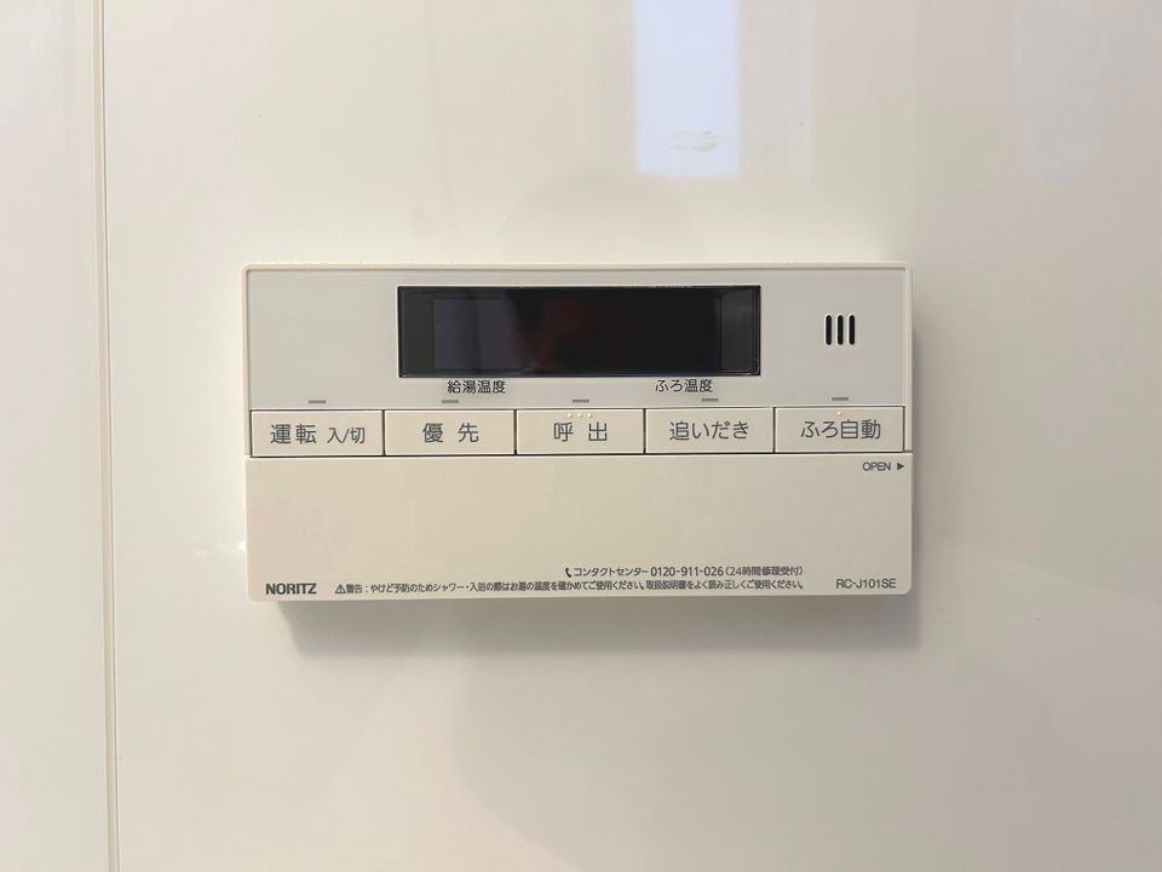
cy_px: 436
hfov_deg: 67.3
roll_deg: +0.6
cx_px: 581
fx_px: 873
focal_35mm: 26
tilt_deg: -1.8
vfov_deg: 53.1
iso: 125
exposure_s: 1/100
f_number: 1.5
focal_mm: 5.7
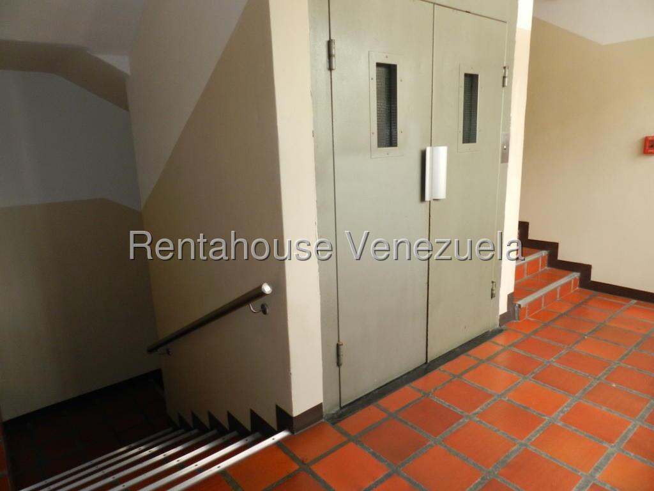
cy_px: 246
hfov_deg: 73.9
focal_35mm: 23
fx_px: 435
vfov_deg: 58.9
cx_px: 327
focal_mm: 4
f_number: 3.4
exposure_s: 1/30
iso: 200
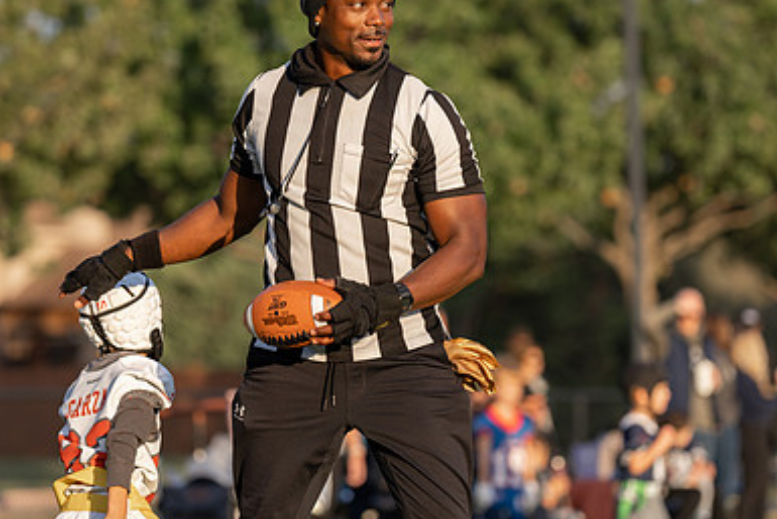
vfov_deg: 6.8
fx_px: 4361
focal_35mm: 202
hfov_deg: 10.2
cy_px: 205
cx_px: 341
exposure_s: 1/800
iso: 125
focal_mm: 134
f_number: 2.8
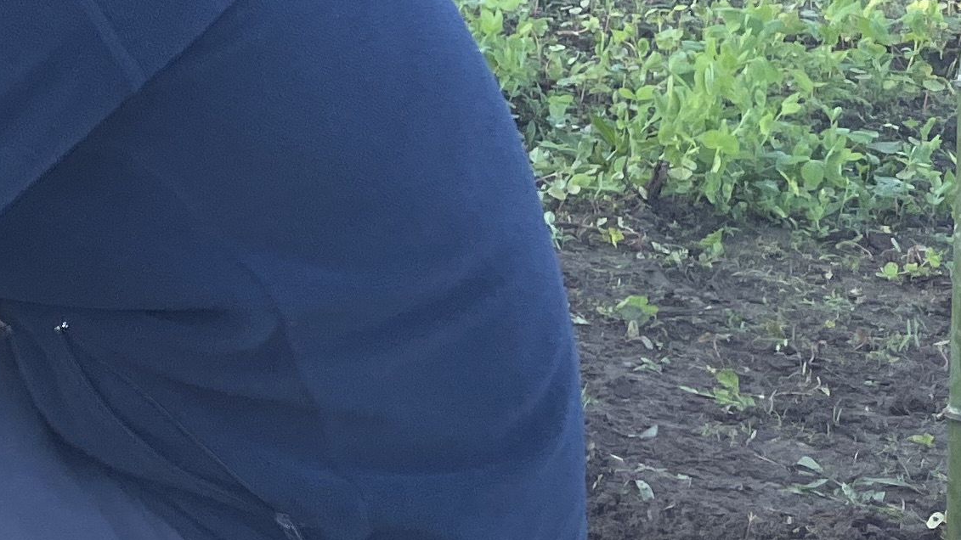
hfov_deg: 17.7
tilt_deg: -6.8
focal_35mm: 101
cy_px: -183
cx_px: -687
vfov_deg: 11.6
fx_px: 2573
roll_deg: -2.3
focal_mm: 4.2
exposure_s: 1/729
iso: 32
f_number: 1.6
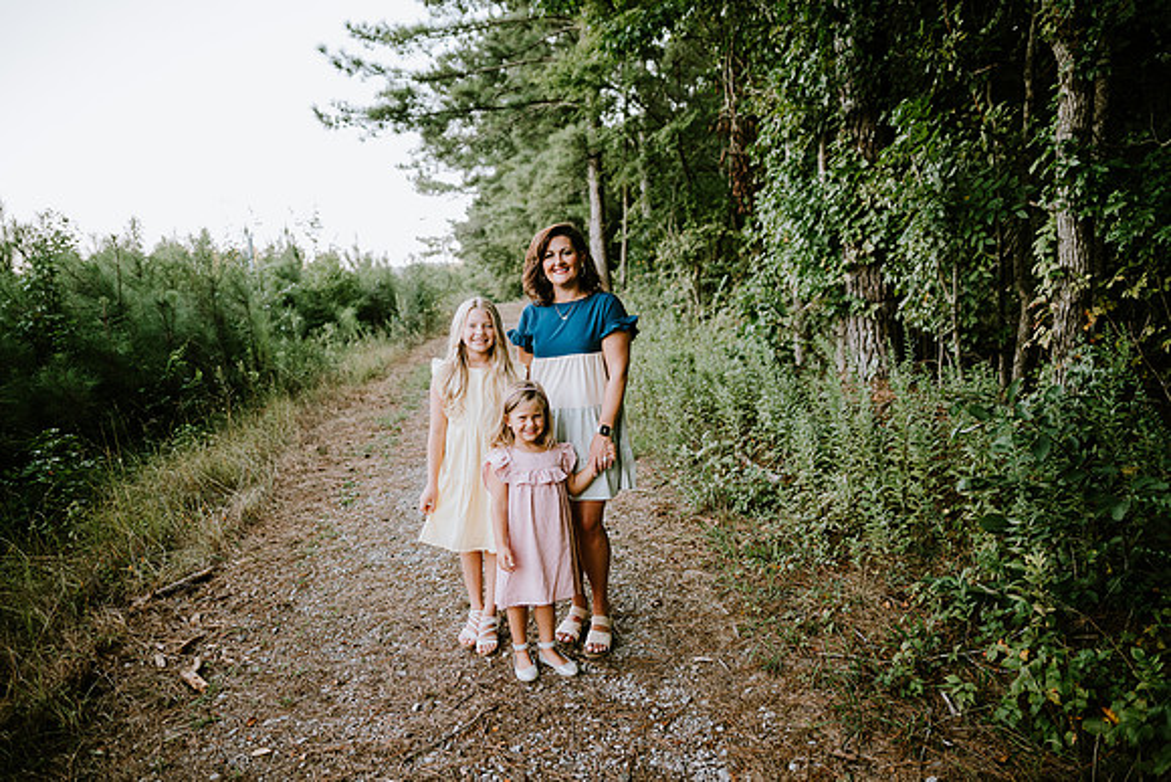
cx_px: 586
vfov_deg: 53.2
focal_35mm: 24
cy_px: 391
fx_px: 781
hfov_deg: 73.7
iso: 320
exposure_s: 1/250
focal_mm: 24
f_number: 2.2
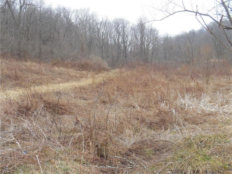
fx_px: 442
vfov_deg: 22.3
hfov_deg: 29.4
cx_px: 116
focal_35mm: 66
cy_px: 87
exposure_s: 1/125
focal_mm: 10.9
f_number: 4.2
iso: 125
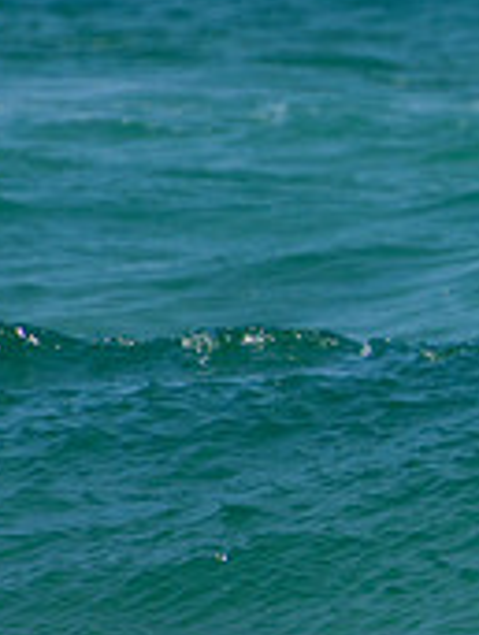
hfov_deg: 0.8
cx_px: 932
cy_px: 451
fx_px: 35899
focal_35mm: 1953
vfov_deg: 1.0
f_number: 5.6
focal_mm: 400
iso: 250
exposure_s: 1/2000
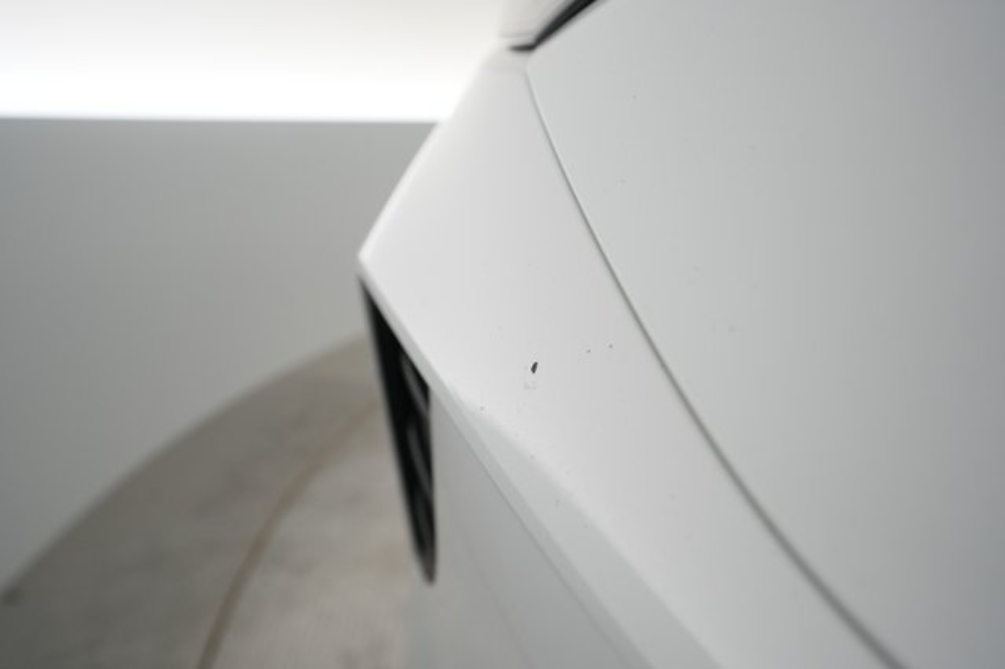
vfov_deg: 49.5
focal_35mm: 26
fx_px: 725
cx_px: 502
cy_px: 334
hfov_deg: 69.4
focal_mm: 26
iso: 1250
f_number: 4.5
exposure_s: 1/100
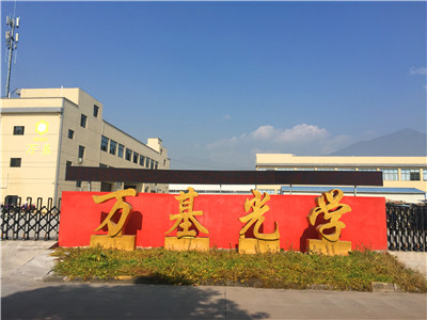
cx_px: 214
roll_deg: -2.9
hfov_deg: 61.7
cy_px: 160
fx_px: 358
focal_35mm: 29
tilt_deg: +6.8
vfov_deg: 48.2
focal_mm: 4.15
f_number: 2.2
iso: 32
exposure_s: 1/3049
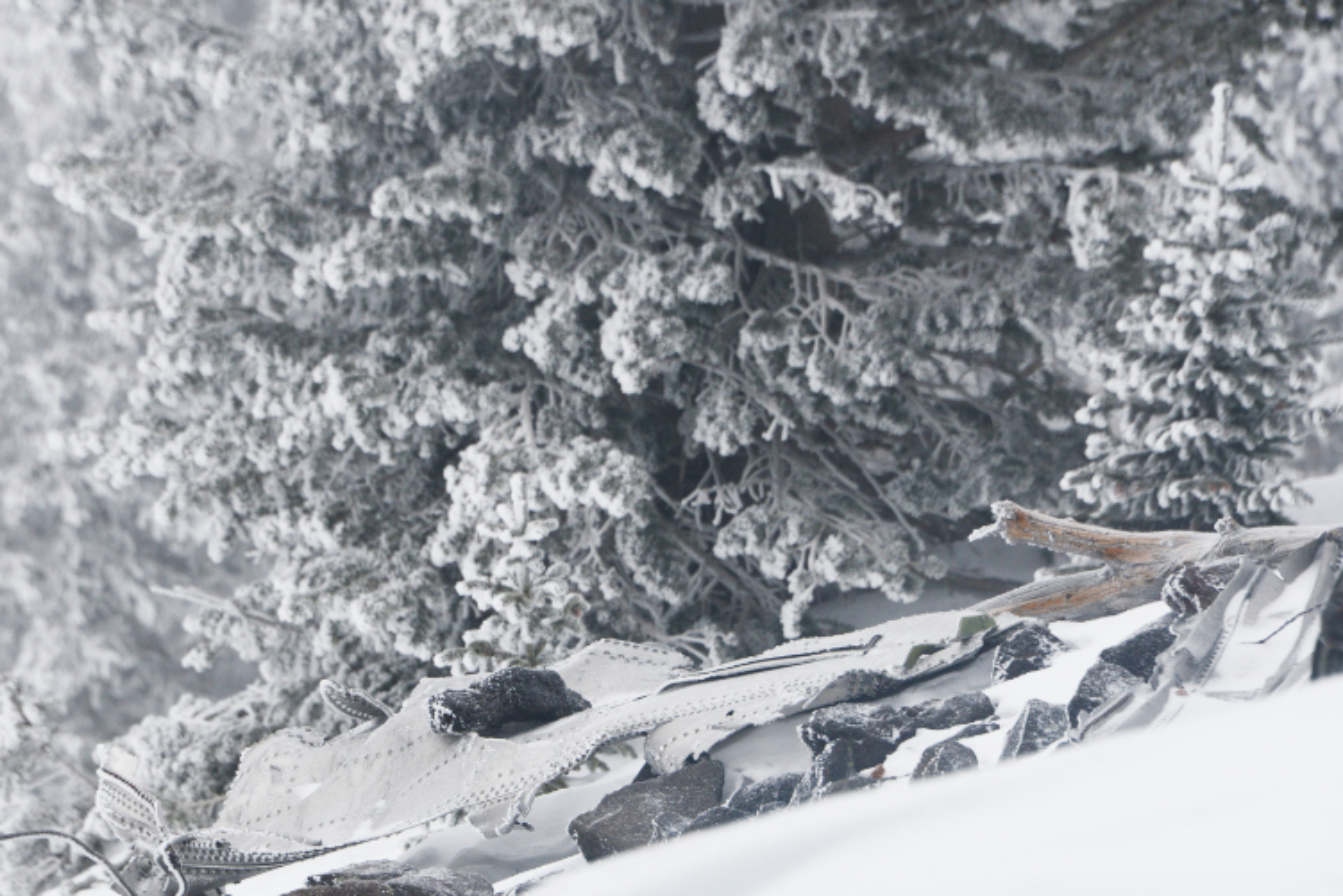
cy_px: 564
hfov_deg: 6.2
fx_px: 12424
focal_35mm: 333
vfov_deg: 4.1
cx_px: 562
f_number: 8
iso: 320
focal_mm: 250
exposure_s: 1/1000
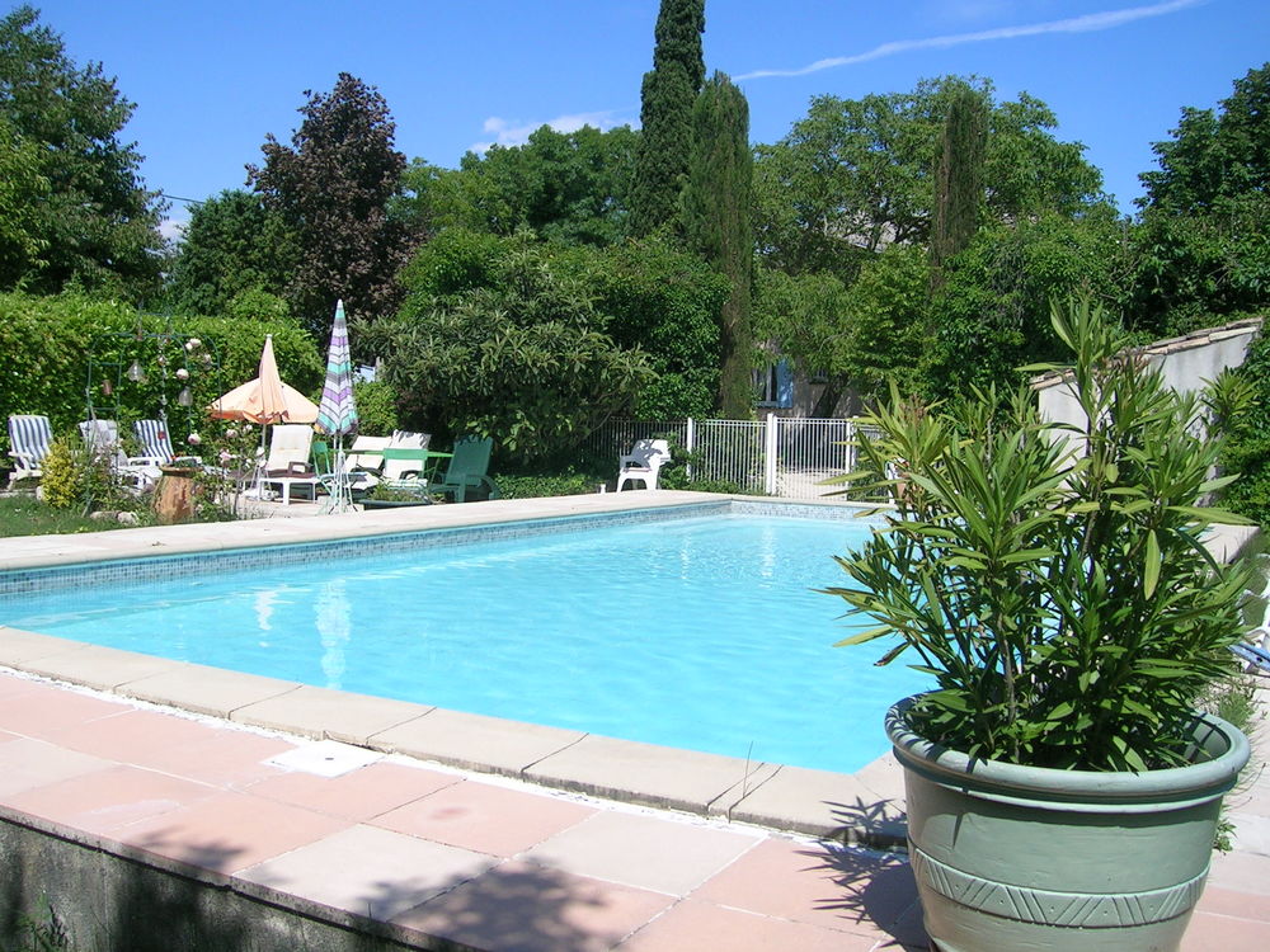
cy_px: 476
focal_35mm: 35
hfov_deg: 52.6
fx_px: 1284
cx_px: 635
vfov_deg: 40.7
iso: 50
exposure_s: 1/573
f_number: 4.8
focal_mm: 5.4
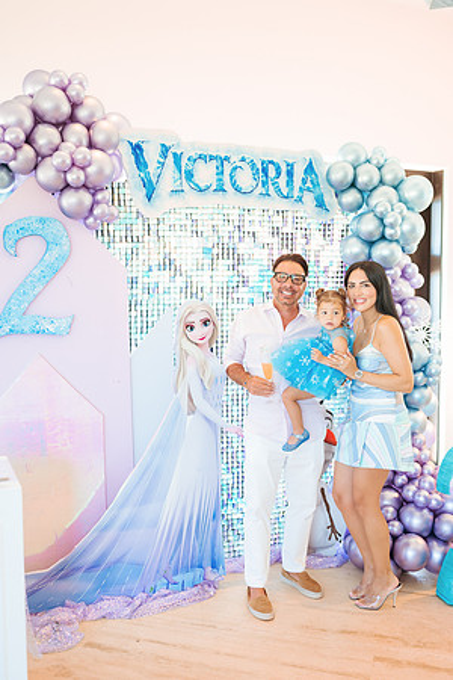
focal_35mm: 35
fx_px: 661
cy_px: 340
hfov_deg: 37.9
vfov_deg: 54.4
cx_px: 226
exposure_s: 1/320
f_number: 2.2
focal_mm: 35
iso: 1600
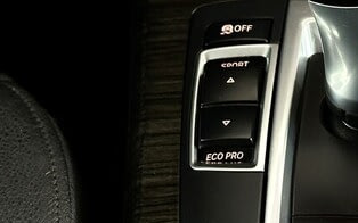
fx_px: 1424
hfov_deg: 14.0
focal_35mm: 146
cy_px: 111
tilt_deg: -53.6
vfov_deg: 9.0
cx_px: 413
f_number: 1.78
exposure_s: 1/33
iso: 200
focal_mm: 6.86
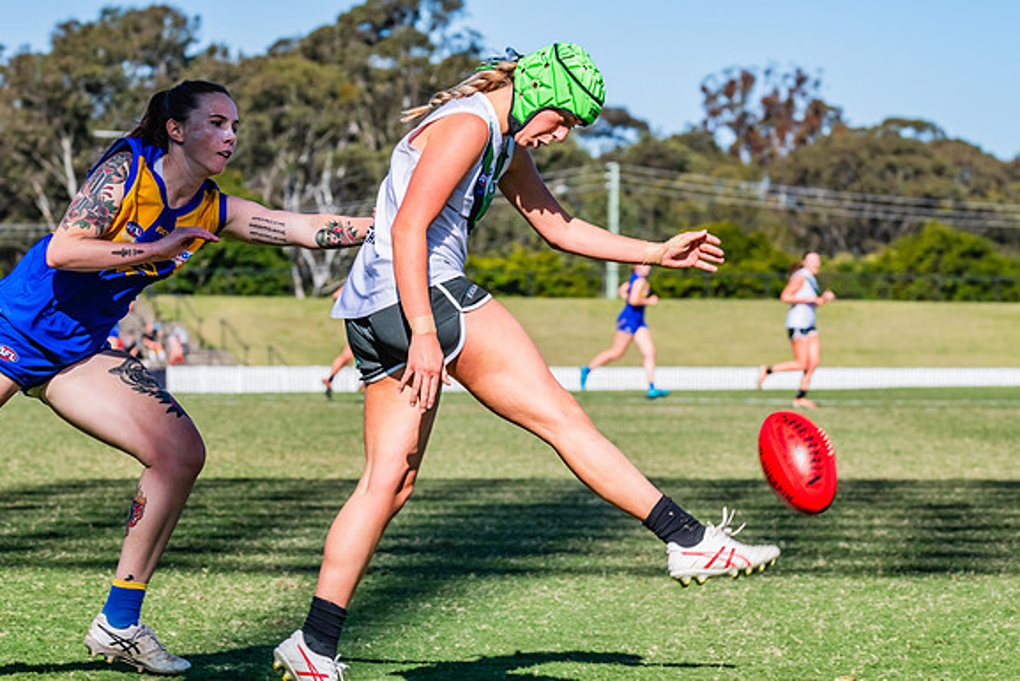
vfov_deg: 7.0
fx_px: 5526
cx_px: 515
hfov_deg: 10.5
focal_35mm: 195
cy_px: 341
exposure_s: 1/1250
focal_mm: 190
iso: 640
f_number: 11
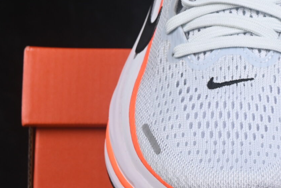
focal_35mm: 228
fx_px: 1780
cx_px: 334
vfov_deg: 6.0
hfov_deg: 8.9
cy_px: 62
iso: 160
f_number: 8
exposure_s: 1/80
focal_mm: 50
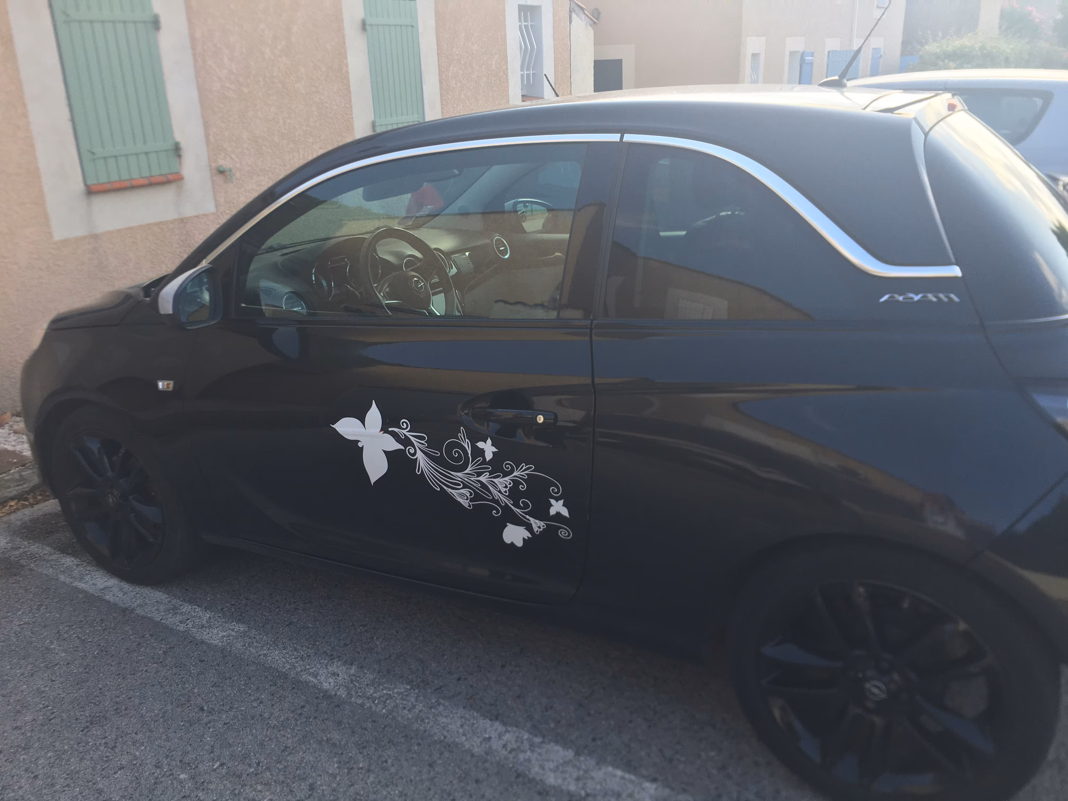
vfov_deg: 48.2
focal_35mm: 29
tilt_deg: -17.6
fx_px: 895
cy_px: 400
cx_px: 534
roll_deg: +2.2
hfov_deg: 61.7
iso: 25
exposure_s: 1/295
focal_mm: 4.15
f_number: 2.2
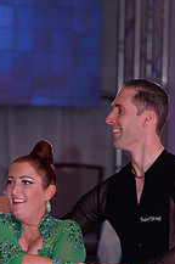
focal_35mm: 467
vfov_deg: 4.4
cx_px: 106
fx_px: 3416
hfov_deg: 2.9
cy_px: 332
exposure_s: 1/250
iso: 1600
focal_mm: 175
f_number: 4.5
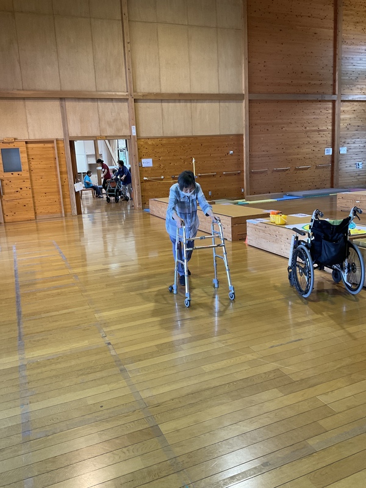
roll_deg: +3.5
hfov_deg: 48.2
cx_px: 183
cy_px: 244
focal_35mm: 29
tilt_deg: -12.6
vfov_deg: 61.7
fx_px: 409
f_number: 1.8
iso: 80
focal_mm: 3
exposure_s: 1/60
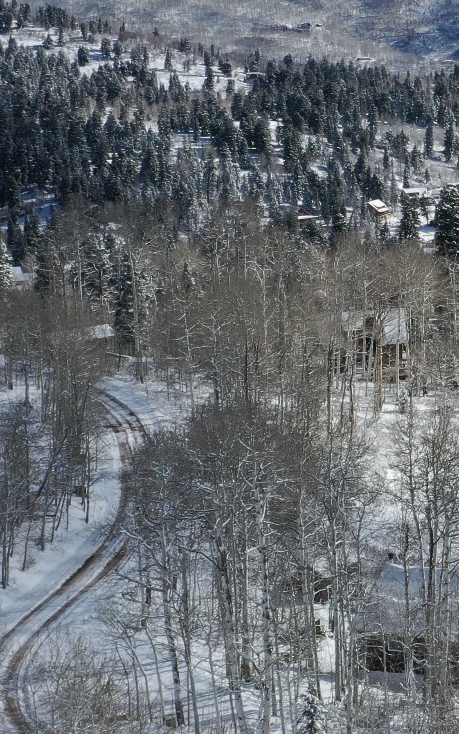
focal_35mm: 87
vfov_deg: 23.7
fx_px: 1741
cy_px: 238
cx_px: 909
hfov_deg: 13.1
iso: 100
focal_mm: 10.26
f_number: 7.1
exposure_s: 1/500
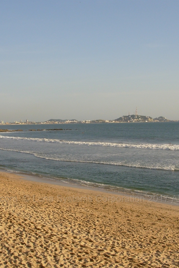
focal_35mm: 53
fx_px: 395
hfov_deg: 25.5
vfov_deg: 37.5
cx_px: 98
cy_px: 134
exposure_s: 1/456
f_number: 4.9
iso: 50
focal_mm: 6.3
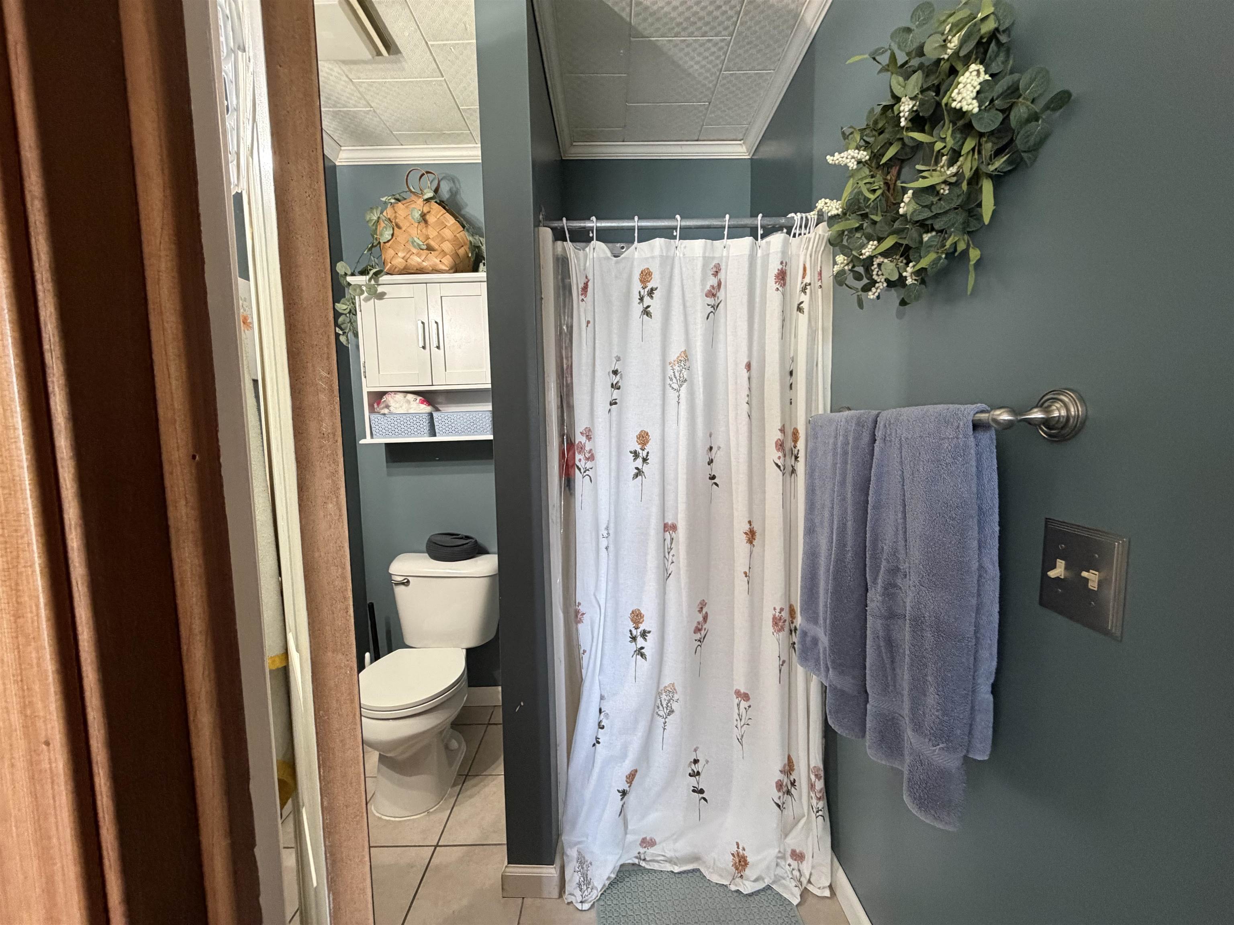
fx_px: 499
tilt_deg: -4.2
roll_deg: +2.0
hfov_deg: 102.1
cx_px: 617
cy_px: 462
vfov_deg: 85.7
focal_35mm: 14
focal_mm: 2.22
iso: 400
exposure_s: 1/60
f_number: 2.2
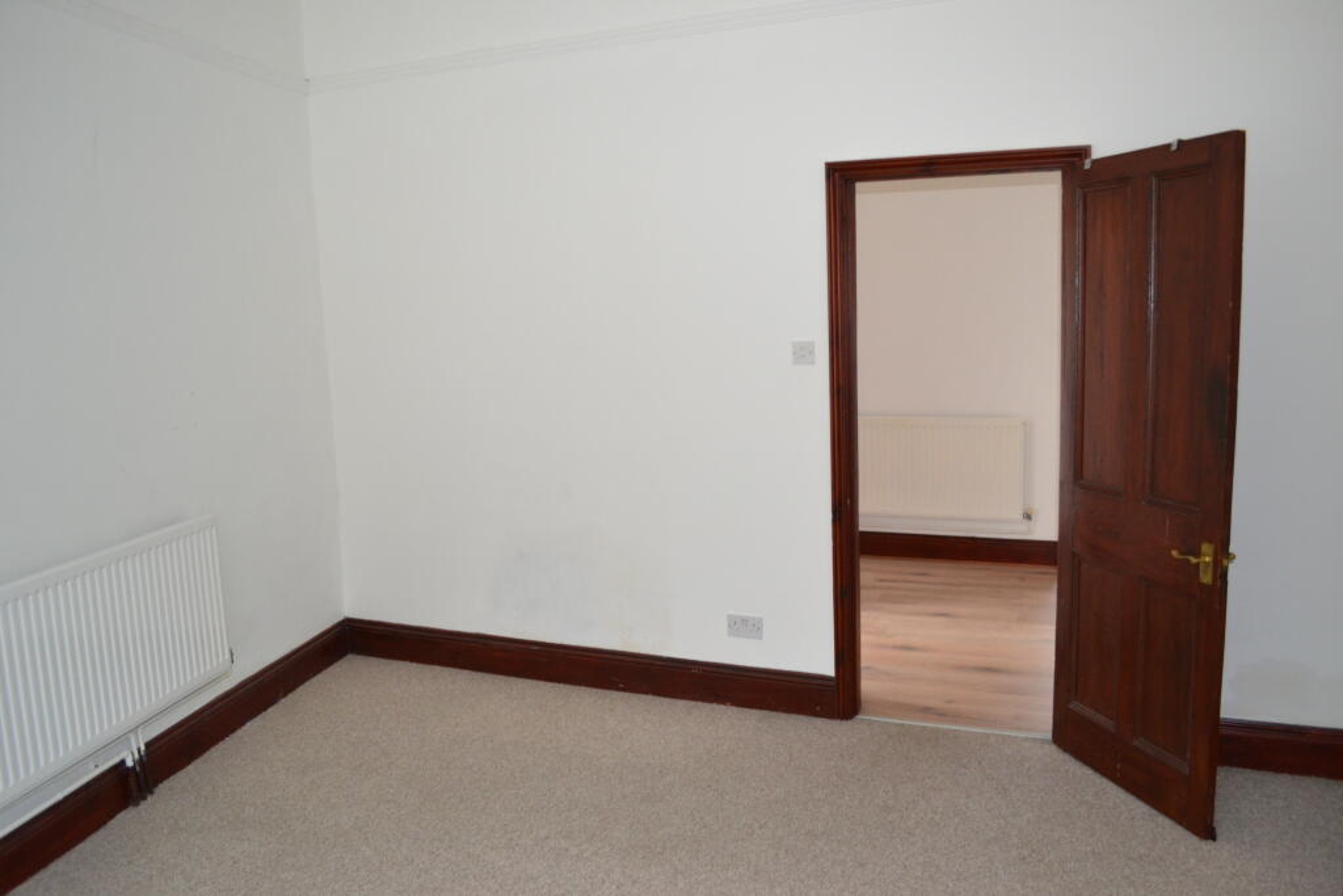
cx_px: 672
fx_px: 1007
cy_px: 448
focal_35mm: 27
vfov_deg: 47.9
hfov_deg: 67.4
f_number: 3.5
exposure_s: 1/60
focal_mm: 18
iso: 1100
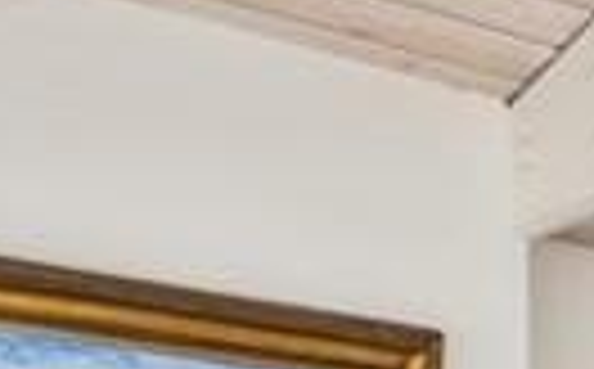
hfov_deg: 18.5
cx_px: 549
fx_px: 1794
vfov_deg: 10.7
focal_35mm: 111
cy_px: 752
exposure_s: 1/5
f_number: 7.1
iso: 100
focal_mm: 14
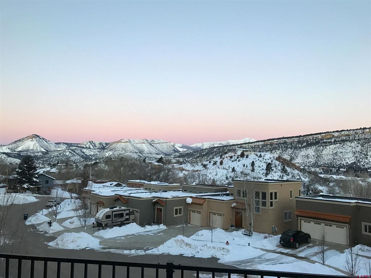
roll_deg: -1.3
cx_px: 186
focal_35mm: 28
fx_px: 300
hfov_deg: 63.4
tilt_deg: +5.8
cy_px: 139
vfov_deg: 49.7
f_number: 1.8
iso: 25
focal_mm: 3.99
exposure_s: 1/30
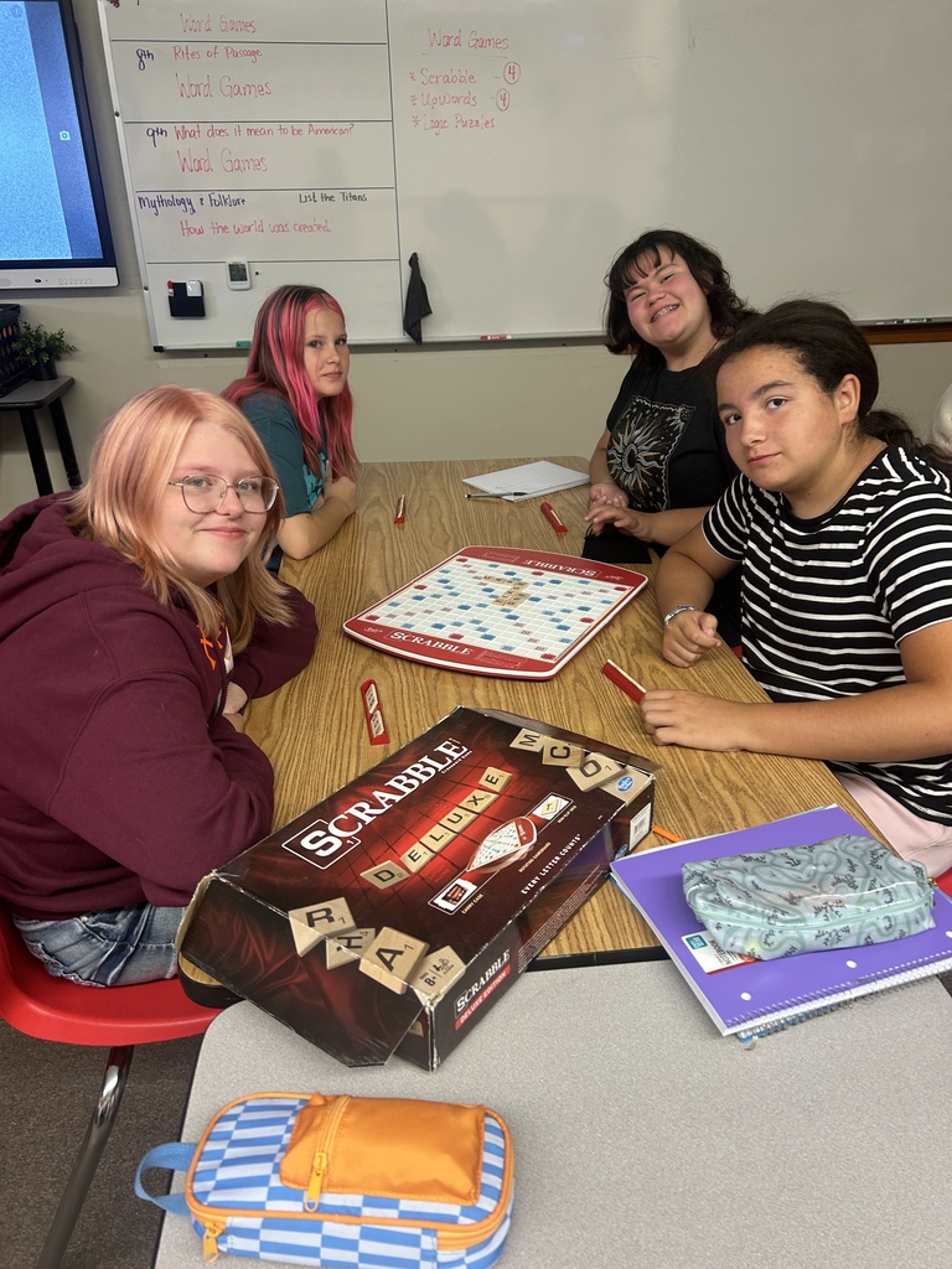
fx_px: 953
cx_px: 476
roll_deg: +0.7
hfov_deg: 53.1
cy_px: 634
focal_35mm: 26
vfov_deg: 67.3
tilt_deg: -24.8
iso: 80
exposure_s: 1/60
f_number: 1.5
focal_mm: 5.7
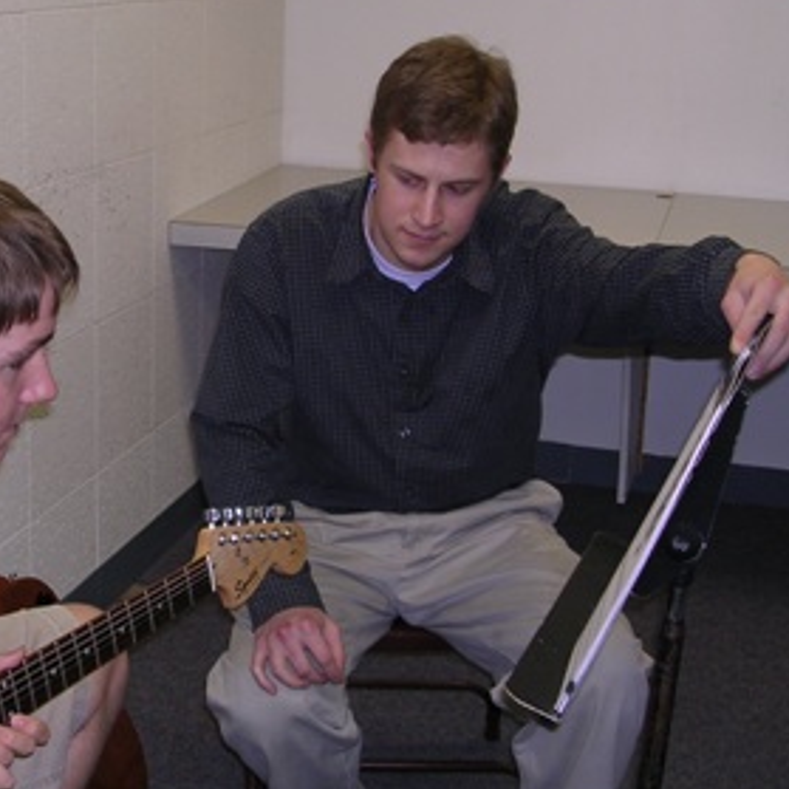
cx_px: 221
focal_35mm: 61
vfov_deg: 28.2
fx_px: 1573
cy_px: 393
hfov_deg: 27.8
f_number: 3
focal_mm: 6.6
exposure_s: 1/60.1
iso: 100
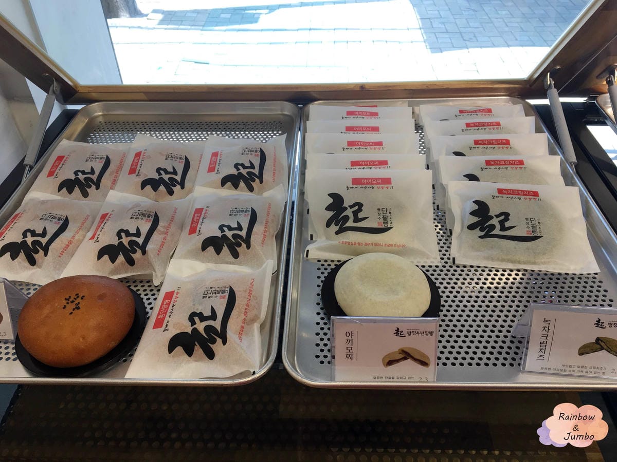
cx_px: 308
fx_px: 517
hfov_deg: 61.7
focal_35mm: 29
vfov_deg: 48.2
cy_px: 231
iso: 32
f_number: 2.2
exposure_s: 1/120
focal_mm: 4.15
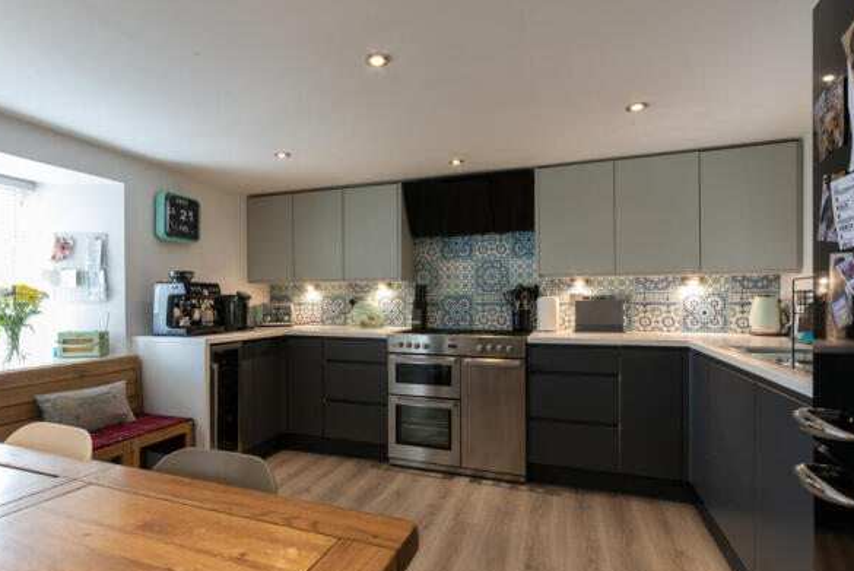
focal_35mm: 19
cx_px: 388
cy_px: 293
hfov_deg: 86.6
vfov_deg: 64.6
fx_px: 451
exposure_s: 1
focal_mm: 17
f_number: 16
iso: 400
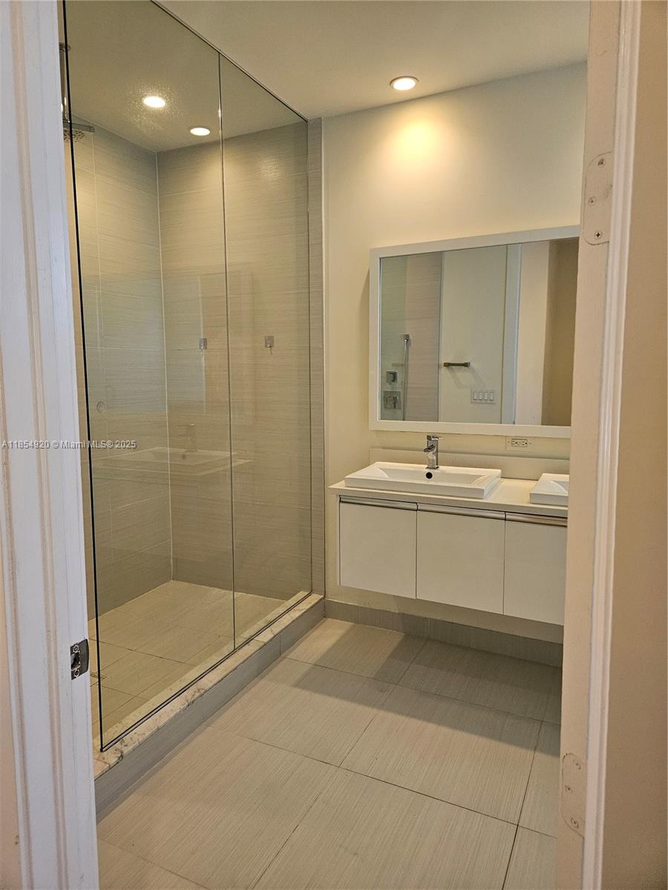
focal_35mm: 23
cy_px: 445
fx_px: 592
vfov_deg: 73.9
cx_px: 334
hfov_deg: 58.9
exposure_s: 1/120
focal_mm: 5.4
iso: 500
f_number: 1.8
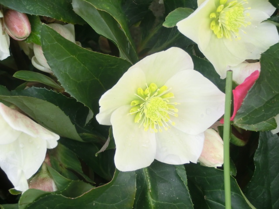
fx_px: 999
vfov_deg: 12.0
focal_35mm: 124
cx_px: 140
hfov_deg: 15.9
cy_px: 104
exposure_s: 1/125
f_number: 5.7
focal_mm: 21.94
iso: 125
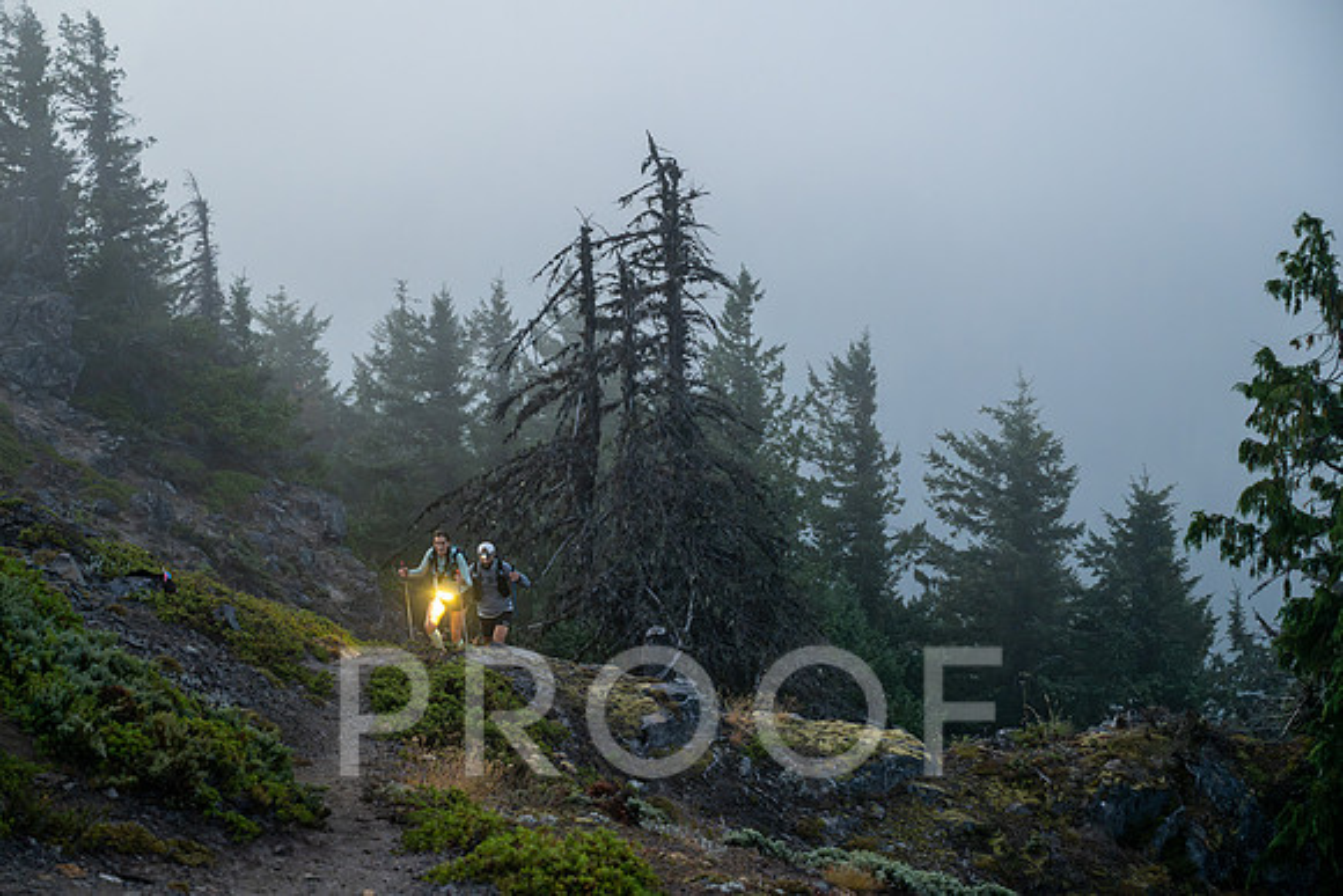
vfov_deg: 19.5
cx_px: 672
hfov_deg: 28.8
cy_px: 448
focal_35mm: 70
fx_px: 2612
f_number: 4
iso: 3200
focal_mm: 70
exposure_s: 1/250
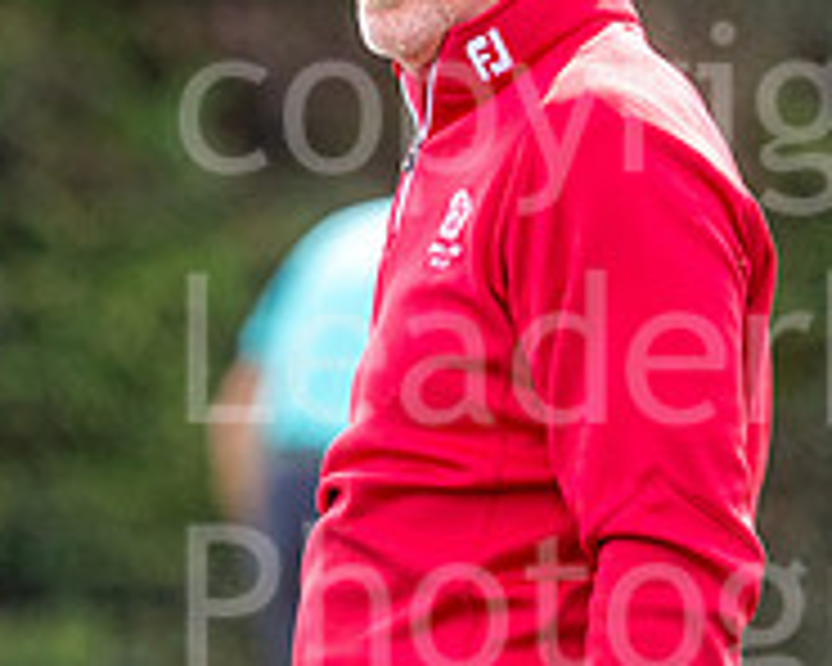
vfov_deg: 1.2
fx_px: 32504
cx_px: 769
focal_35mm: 1320
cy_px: 392
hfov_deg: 1.5
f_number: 4.5
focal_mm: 300
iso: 400
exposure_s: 1/1600
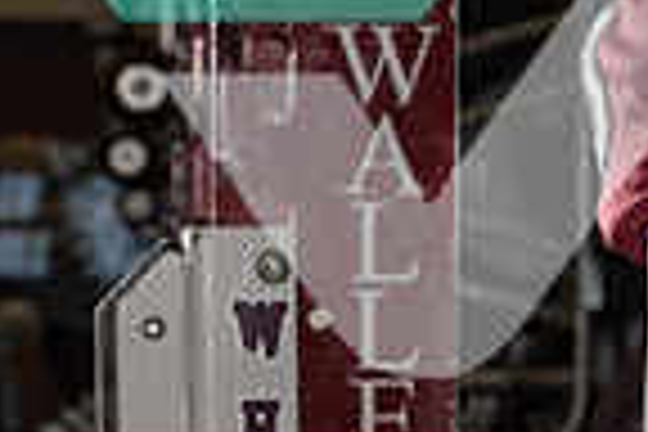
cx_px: 1184
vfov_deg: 6.4
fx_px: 3834
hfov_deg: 9.2
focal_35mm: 213
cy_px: 137
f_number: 5.6
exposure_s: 1/250
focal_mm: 53
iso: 200
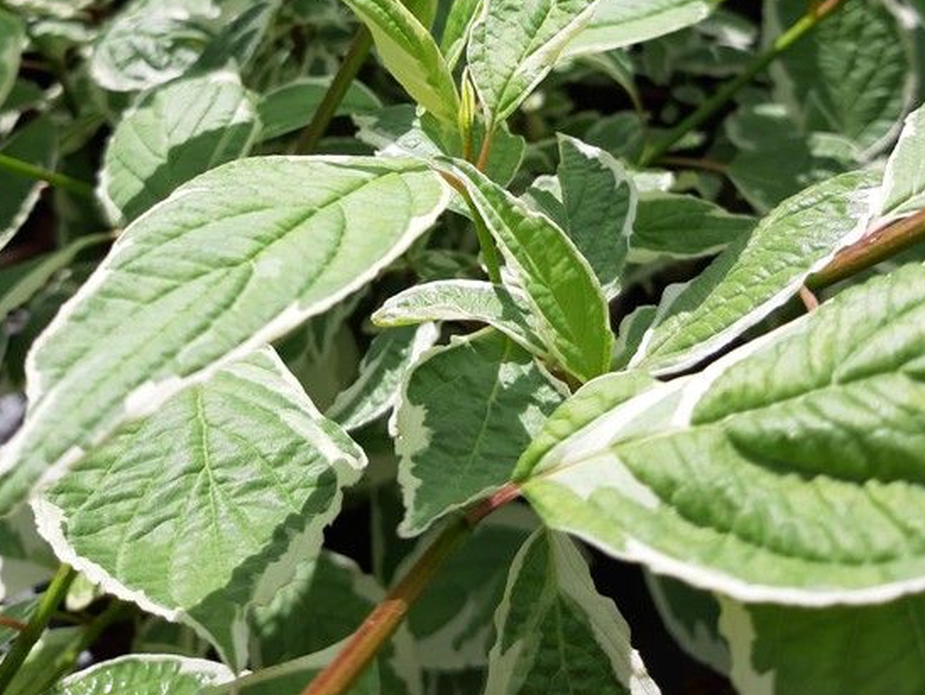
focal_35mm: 37
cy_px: 95
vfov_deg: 36.7
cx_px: 452
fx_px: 989
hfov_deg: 50.1
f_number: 1.7
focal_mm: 3.93
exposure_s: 1/1144
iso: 40
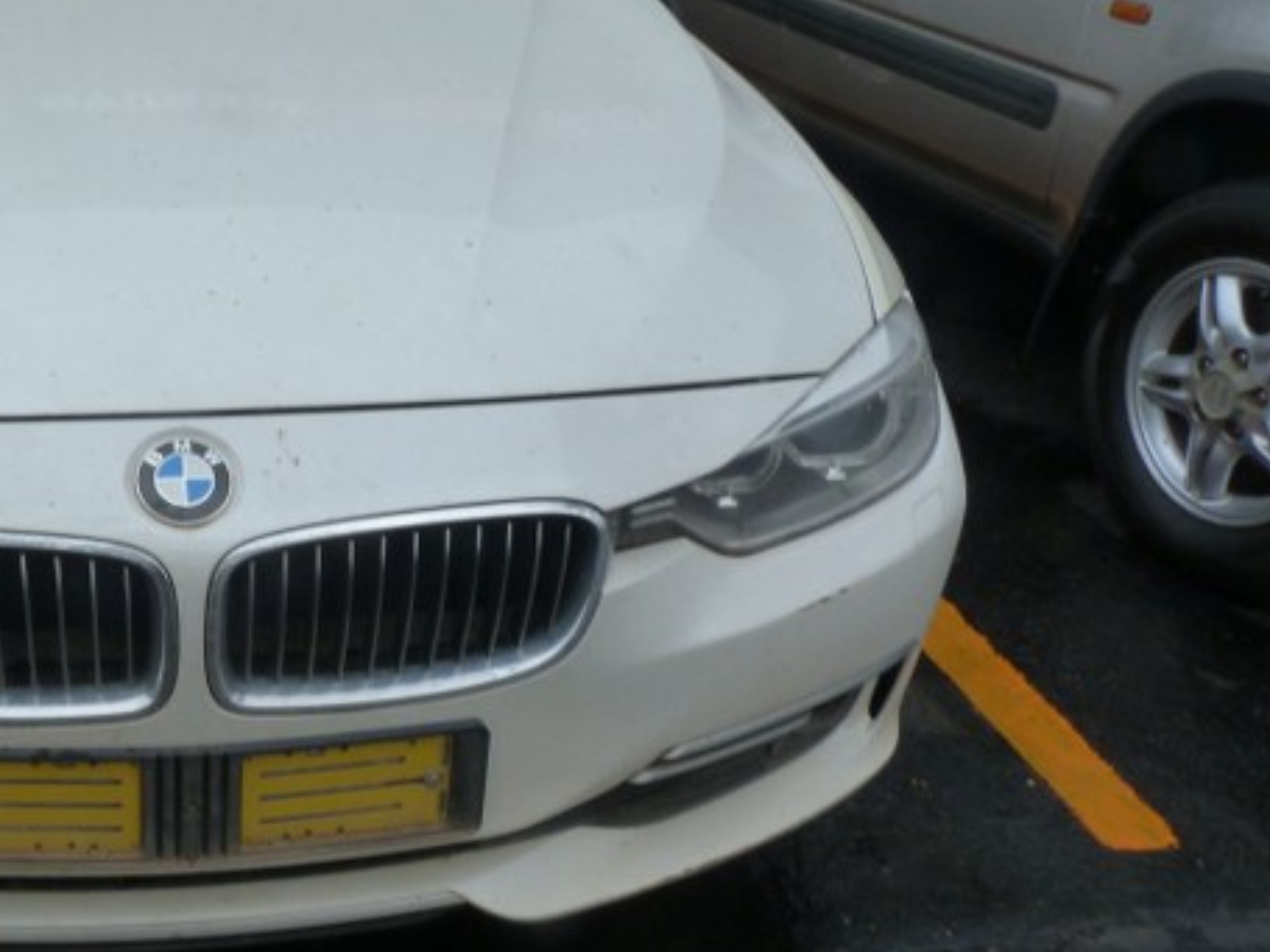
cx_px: 201
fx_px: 1614
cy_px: 433
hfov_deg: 40.6
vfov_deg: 32.8
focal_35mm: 44
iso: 125
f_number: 5.6
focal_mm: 4.5
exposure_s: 1/250
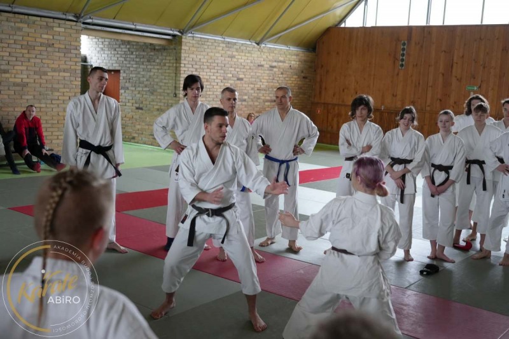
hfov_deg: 47.4
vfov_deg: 32.6
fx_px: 580
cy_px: 170
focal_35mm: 41
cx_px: 254
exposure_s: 1/160
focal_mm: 41
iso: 4000
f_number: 4
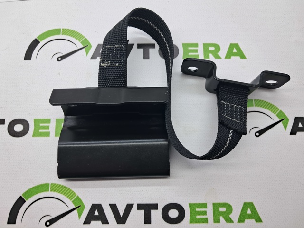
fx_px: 237
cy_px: 114
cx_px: 152
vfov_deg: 51.3
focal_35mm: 27
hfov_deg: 65.4
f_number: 1.8
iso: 50
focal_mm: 4
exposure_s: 1/100
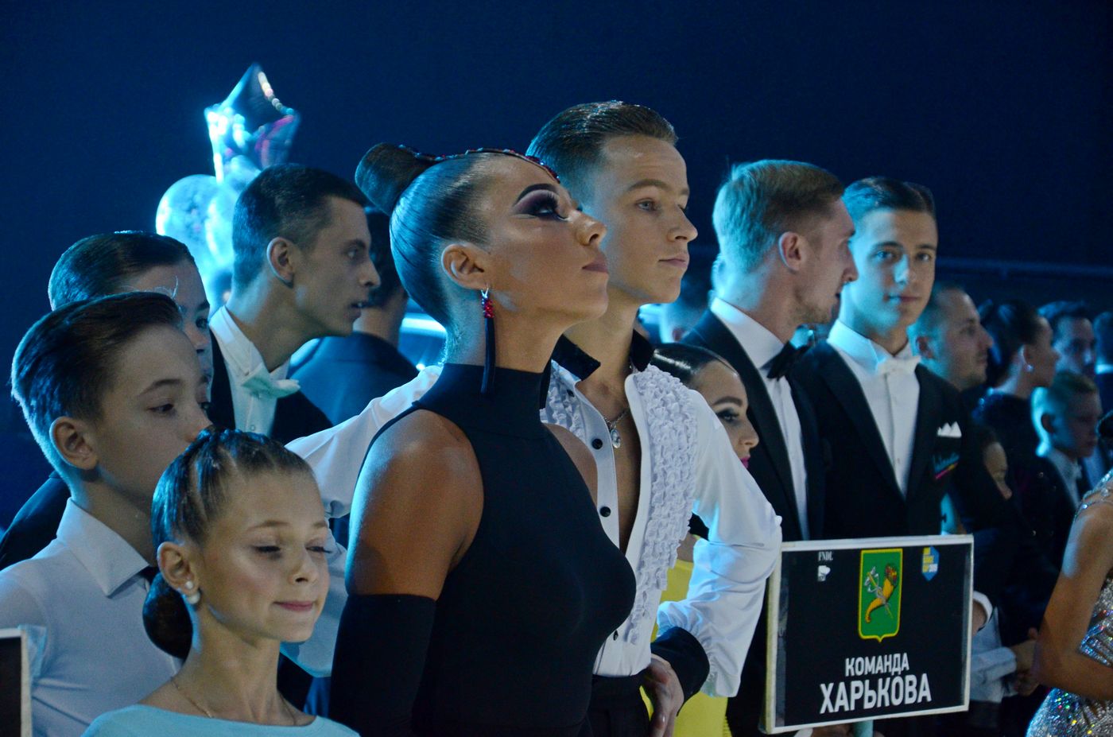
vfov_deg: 12.1
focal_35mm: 112
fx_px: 3471
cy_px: 368
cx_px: 556
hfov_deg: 18.2
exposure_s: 1/200
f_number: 5.3
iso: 2000
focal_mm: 75
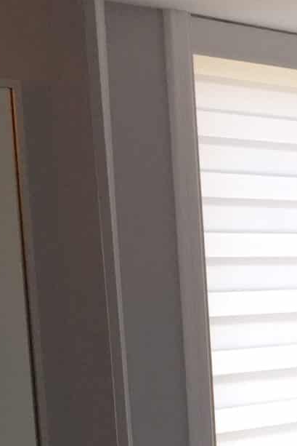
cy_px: 511
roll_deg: -0.3
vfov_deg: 15.7
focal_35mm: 126
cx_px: 767
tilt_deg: -9.5
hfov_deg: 9.4
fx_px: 1558
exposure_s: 1/237
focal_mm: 4.15
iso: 40
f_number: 2.2
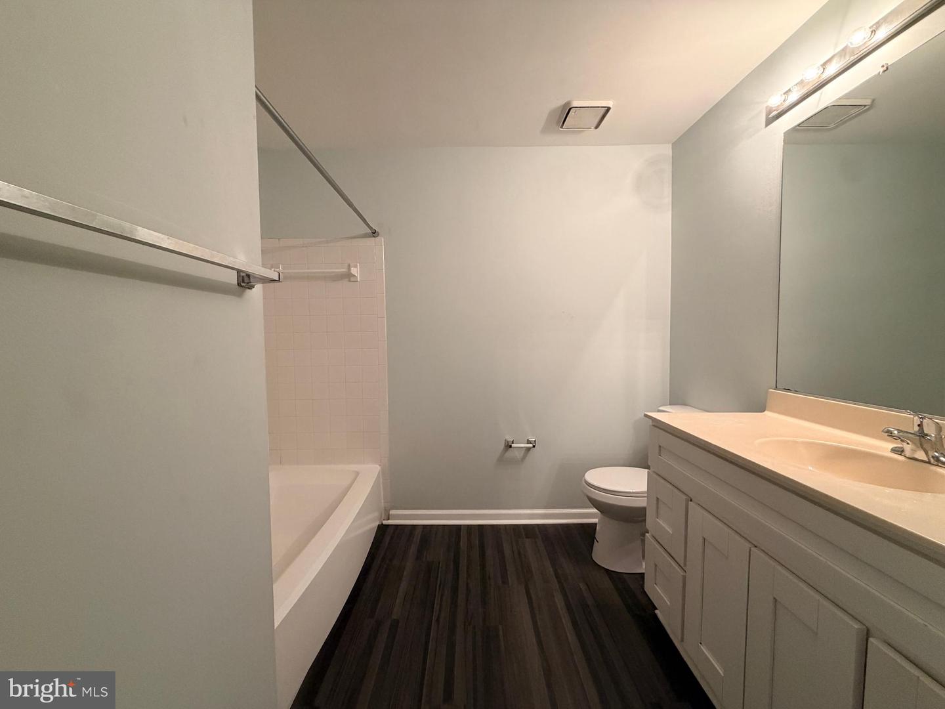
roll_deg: +0.7
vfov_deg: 85.7
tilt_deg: -2.5
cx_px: 472
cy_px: 354
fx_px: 382
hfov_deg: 102.1
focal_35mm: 14
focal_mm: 2.22
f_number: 2.2
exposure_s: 1/60
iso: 250
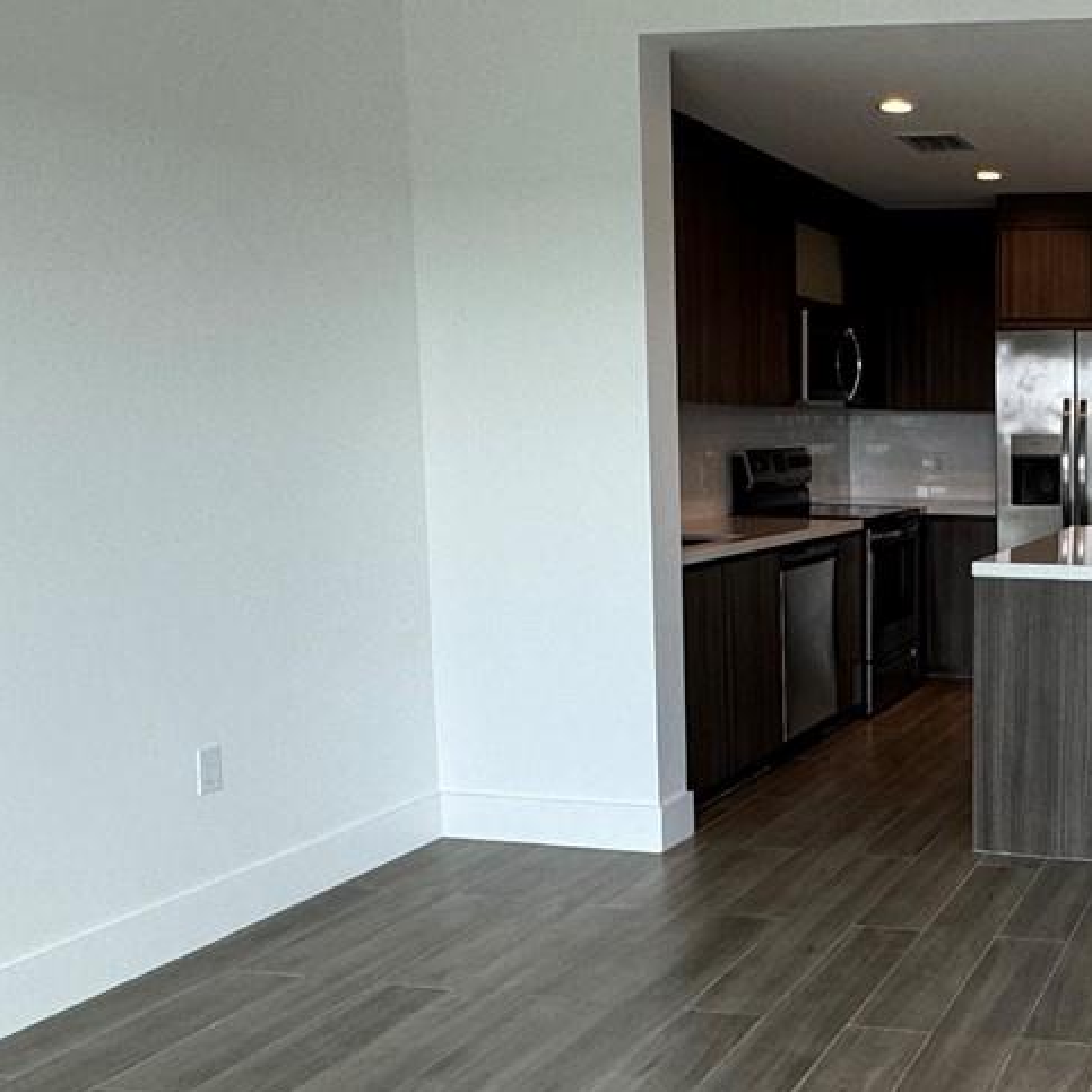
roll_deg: -0.7
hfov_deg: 36.9
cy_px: 615
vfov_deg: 40.9
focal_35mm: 41
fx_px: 1463
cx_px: 1083
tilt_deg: -7.9
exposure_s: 1/120
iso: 160
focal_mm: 2.22
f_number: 2.2
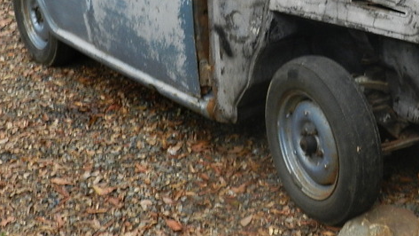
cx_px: 314
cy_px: 52
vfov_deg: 17.1
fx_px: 778
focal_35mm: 70
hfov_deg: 29.7
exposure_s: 1/30
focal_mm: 6.7
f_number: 4
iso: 220
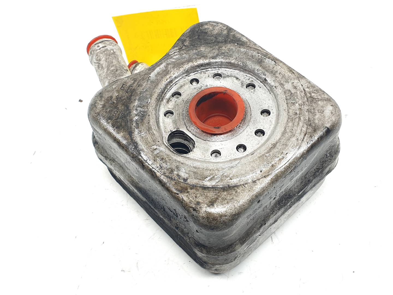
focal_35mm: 26
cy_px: 148
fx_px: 295
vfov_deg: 53.1
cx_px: 196
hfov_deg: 67.3
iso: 50
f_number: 2.4
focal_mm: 4.3
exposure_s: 1/132
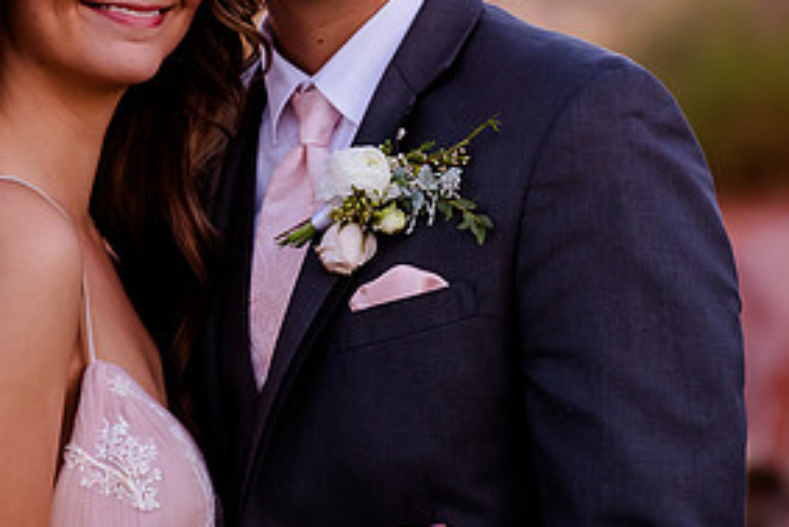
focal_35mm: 376
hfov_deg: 5.5
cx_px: 305
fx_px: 8245
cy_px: -75
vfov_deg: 3.7
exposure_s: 1/500
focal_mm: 150
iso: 500
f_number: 4
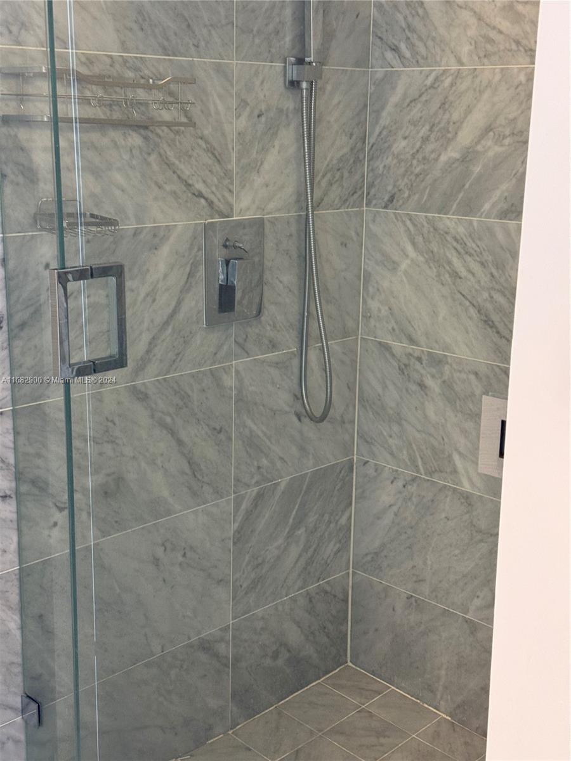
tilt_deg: -14.5
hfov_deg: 30.3
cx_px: 286
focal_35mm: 48
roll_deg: -1.0
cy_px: 380
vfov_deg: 39.7
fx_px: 1056
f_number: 1.78
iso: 250
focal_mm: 6.76
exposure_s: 1/40
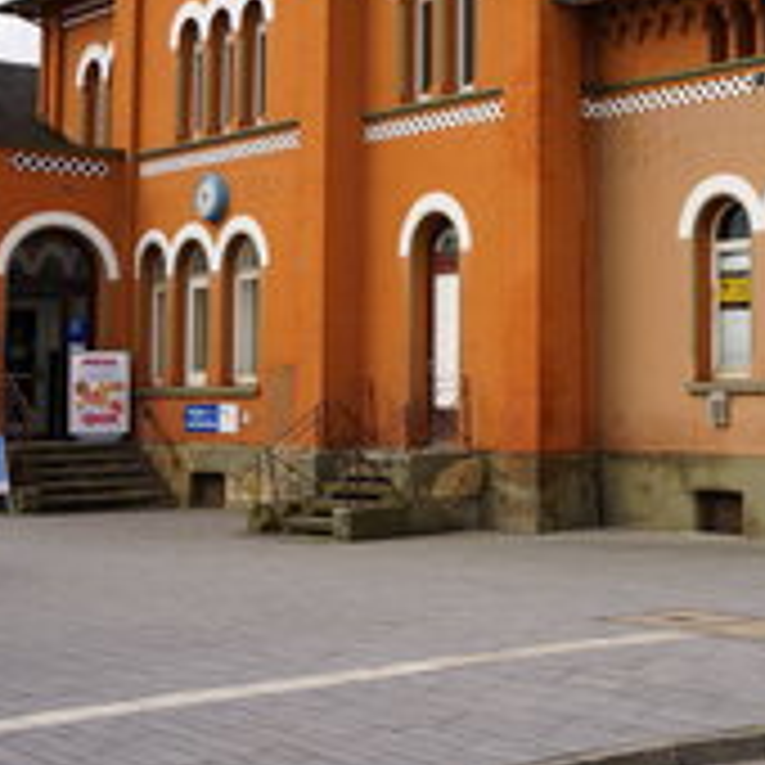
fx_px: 1750
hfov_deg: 24.4
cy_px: 209
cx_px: 572
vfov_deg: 24.4
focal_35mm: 70
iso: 100
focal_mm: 35
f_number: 8
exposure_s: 1/200
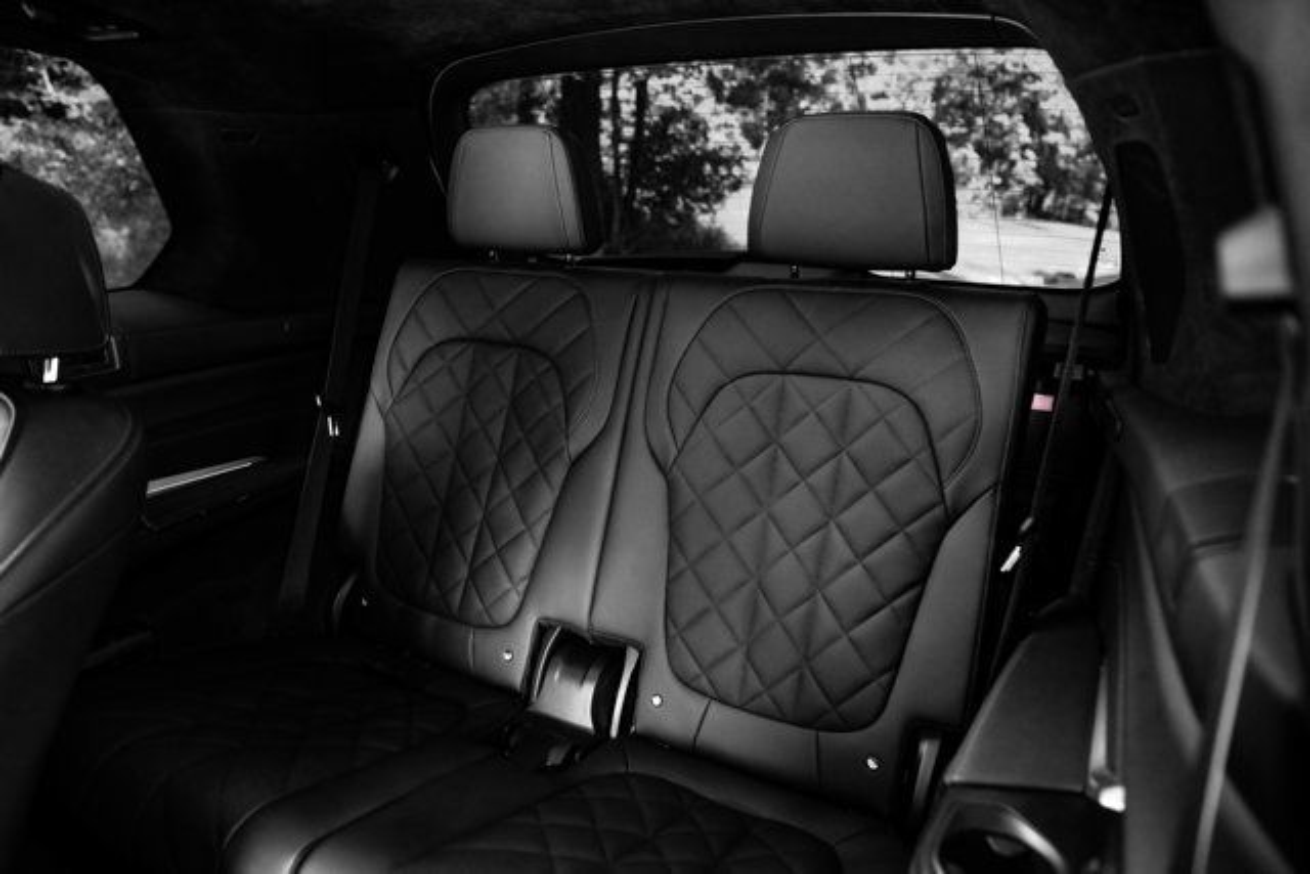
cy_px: 437
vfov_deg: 53.2
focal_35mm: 24
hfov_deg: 73.7
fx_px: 873
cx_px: 655
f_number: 2.8
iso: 2500
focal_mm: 24
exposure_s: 1/125
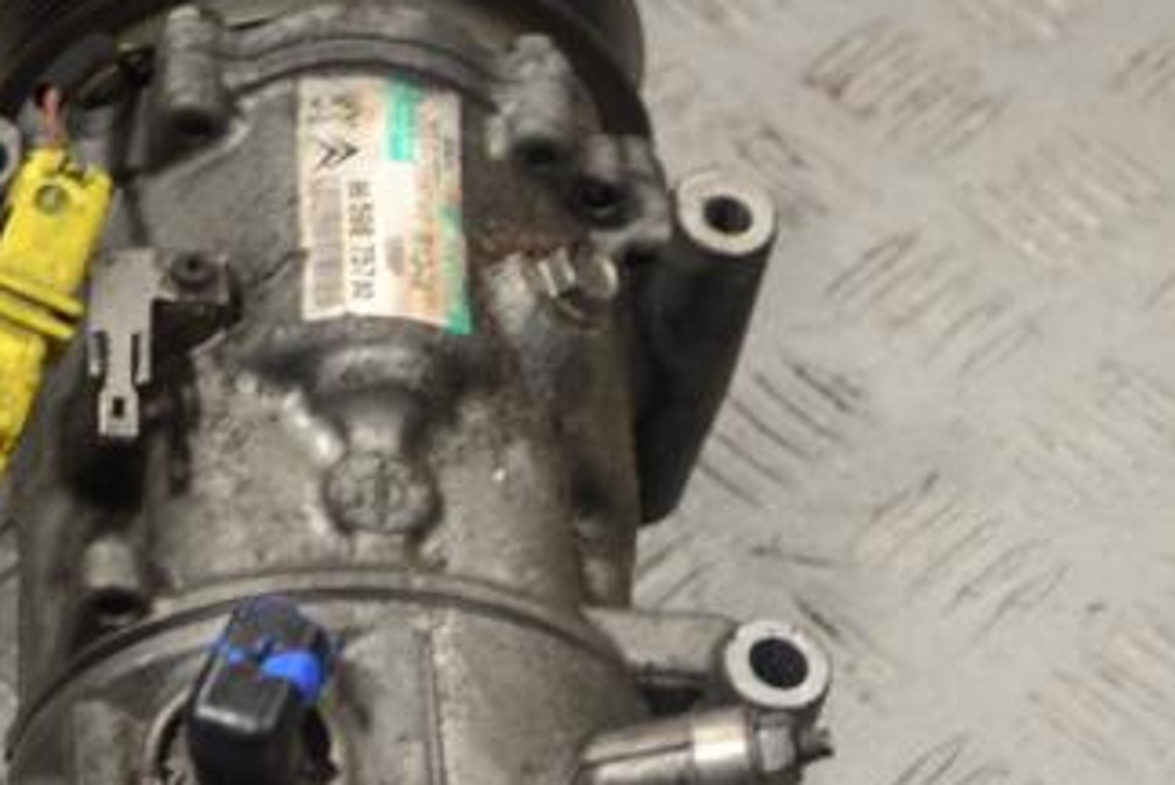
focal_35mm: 128
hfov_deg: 16.0
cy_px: 480
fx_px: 4181
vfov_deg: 10.7
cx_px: 389
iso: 180
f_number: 5.3
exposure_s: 1/30
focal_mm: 46
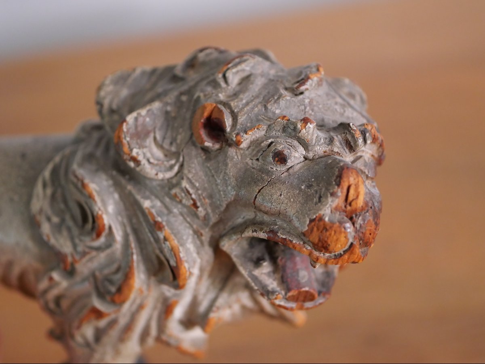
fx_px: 841
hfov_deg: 32.2
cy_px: 182
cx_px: 242
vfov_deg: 24.4
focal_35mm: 60
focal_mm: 30
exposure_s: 1/60
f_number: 2.8
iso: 2500
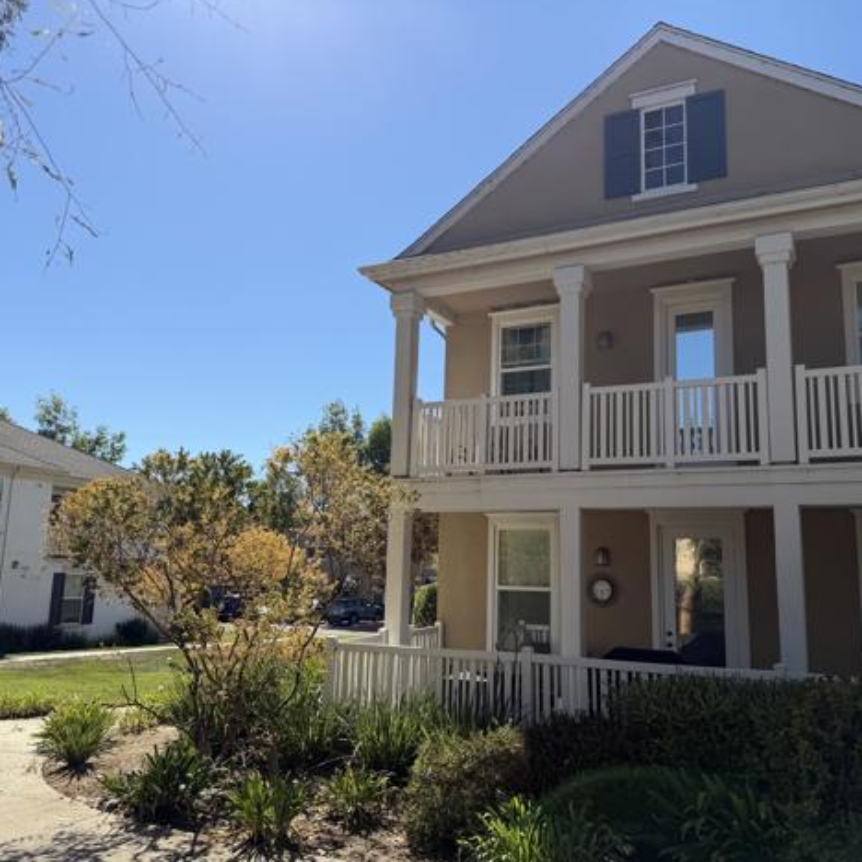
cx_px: 466
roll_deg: -2.3
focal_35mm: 29
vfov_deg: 55.6
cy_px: 431
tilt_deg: +11.6
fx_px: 817
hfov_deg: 55.6
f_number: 1.78
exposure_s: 1/4405
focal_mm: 6.76
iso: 80
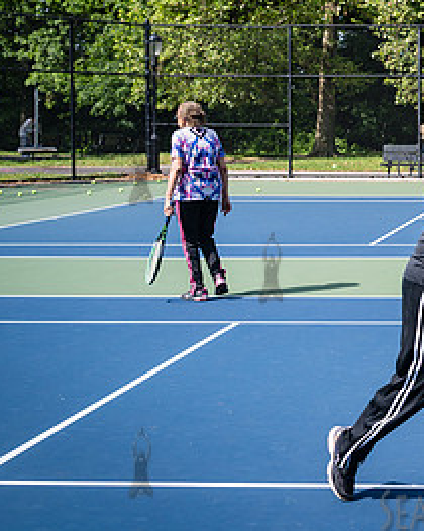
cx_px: 523
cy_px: 170
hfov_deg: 18.1
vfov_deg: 23.7
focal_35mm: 80
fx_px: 1256
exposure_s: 1/640
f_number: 4.5
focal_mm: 38
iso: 200
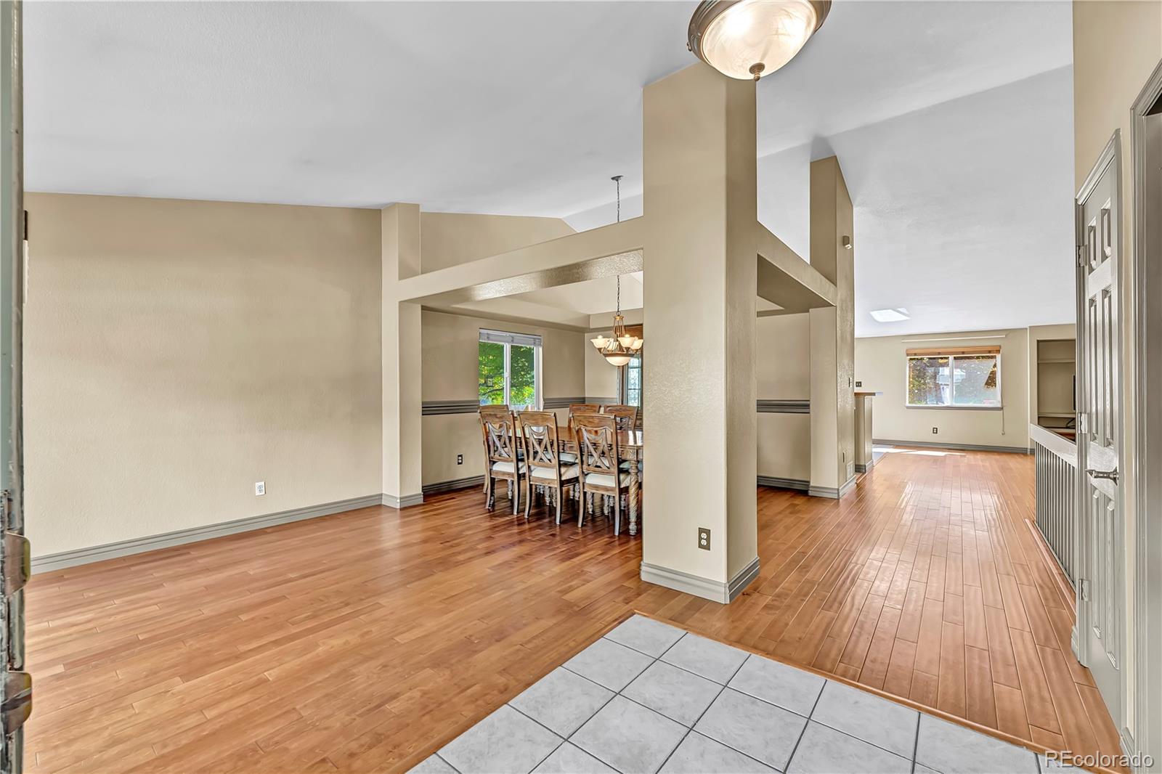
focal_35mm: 14
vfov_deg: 81.2
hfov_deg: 104.3
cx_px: 581
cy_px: 387
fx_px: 452
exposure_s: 1/5
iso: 200
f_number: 11
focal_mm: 14
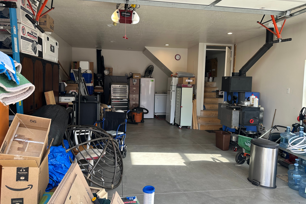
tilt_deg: -3.0
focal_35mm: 25
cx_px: 153
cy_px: 98
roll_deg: -1.9
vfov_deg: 51.3
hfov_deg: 71.5
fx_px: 212
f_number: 1.78
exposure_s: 1/140
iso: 64
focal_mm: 6.86
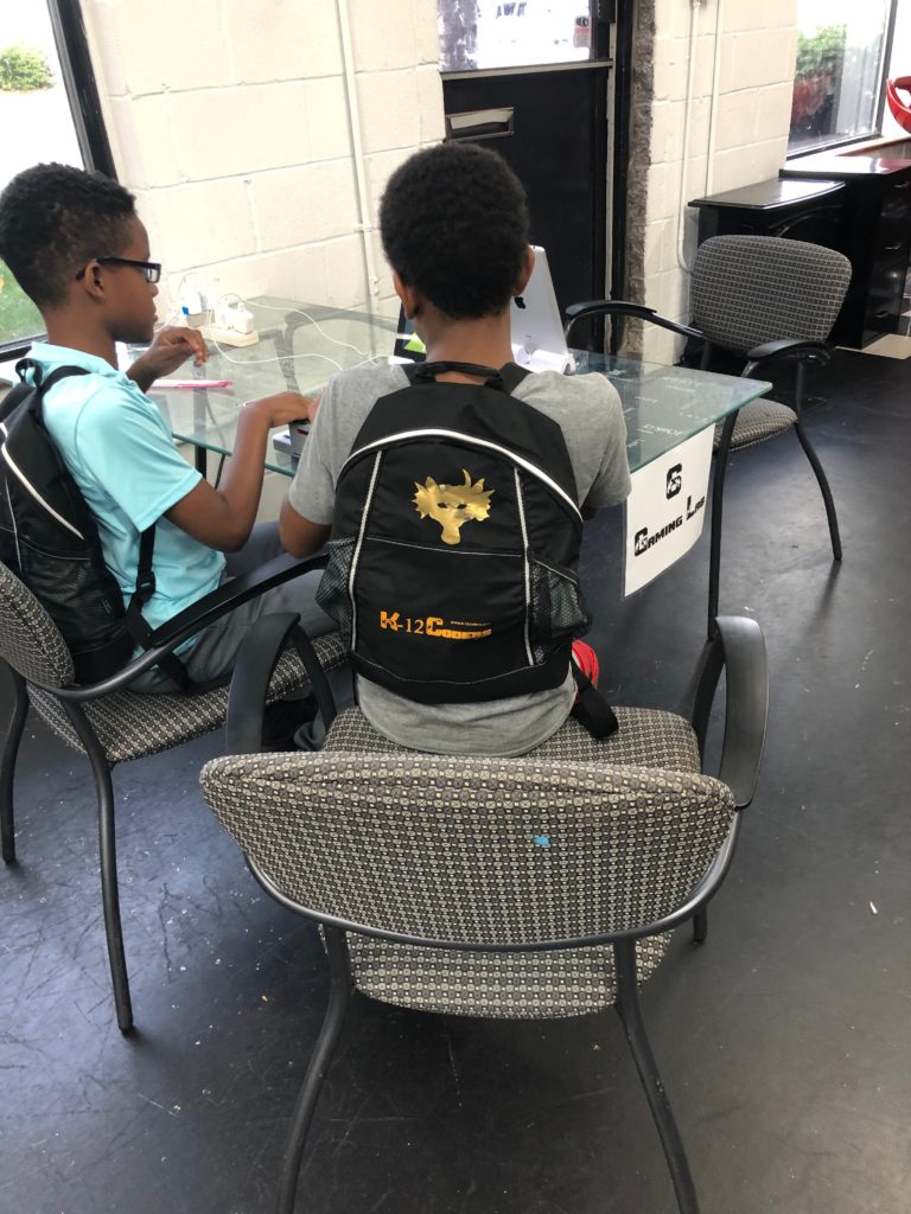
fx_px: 983
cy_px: 607
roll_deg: +2.6
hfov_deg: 49.7
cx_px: 456
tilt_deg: -30.9
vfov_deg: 63.4
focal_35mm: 28
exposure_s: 1/15
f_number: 1.8
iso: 50
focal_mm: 3.99
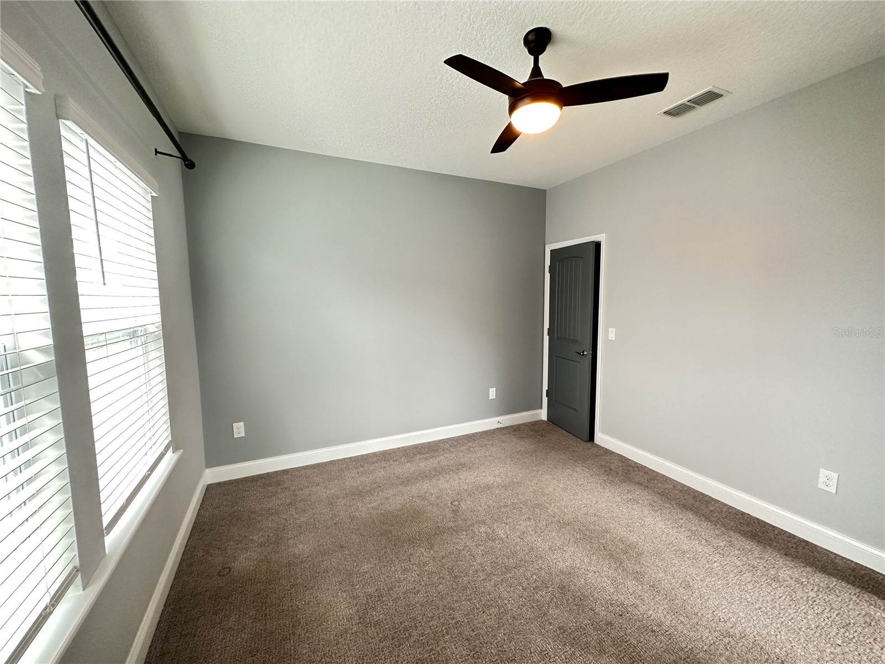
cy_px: 332
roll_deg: -0.1
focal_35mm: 14
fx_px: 358
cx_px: 442
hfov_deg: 102.1
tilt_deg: -6.5
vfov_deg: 85.7
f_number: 2.2
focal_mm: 2.22
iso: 320
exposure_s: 1/60
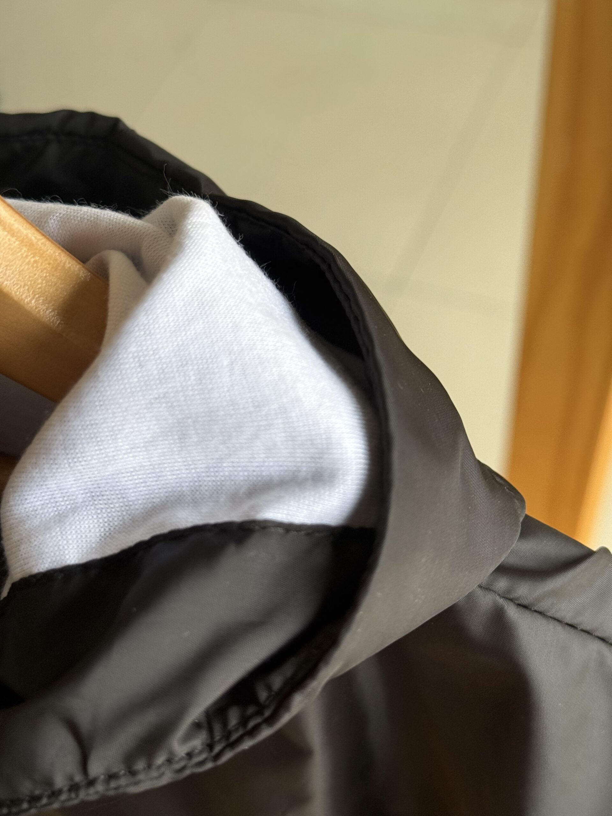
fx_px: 1131
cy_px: 408
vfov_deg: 39.7
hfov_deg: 30.3
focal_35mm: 48
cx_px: 306
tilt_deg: -53.3
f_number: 1.78
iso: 64
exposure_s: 1/311
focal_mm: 6.76
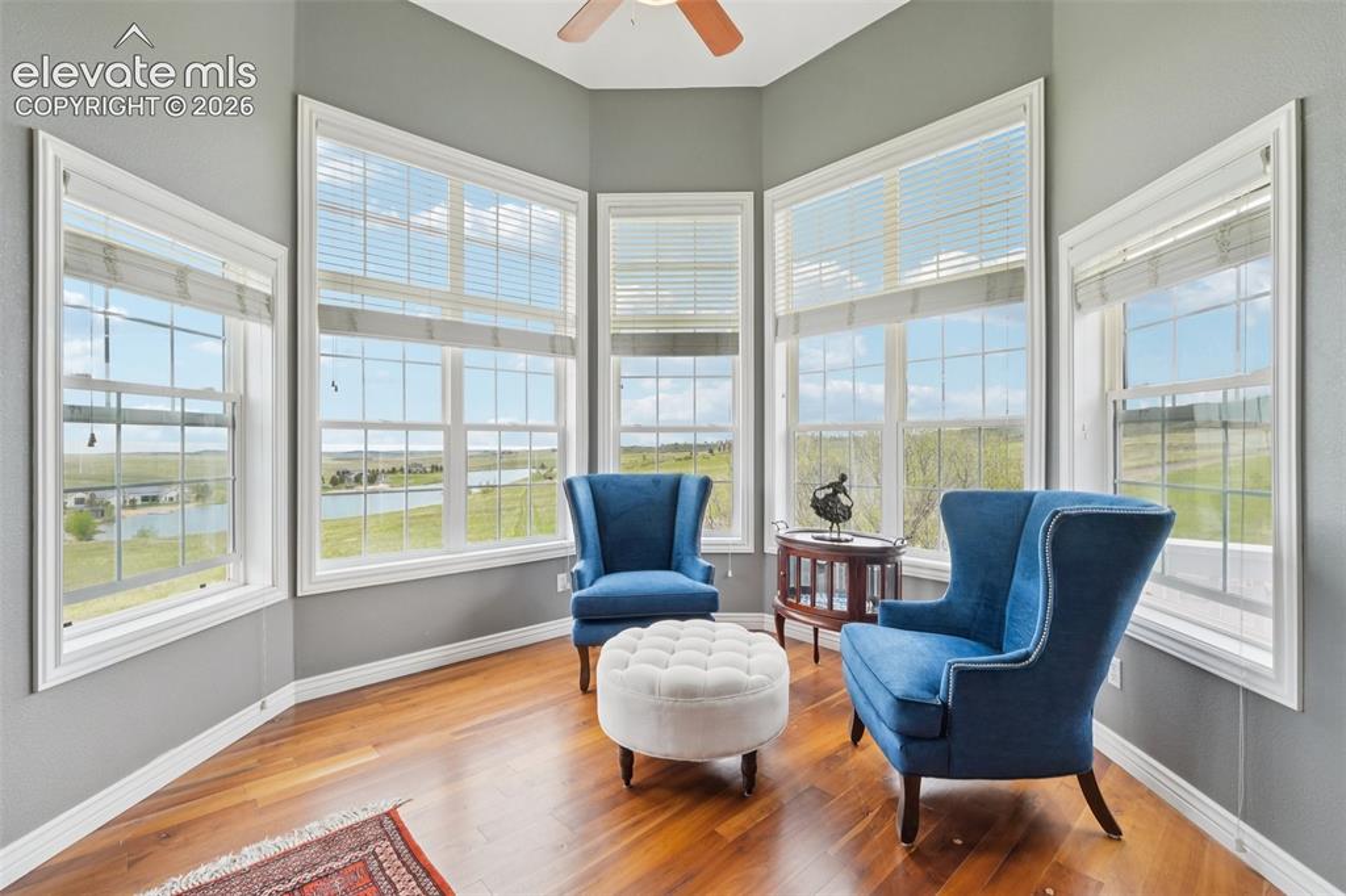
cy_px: 448
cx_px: 673
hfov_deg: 100.4
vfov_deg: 77.3
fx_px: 561
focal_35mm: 15
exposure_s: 1/25
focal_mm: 10
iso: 800
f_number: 8
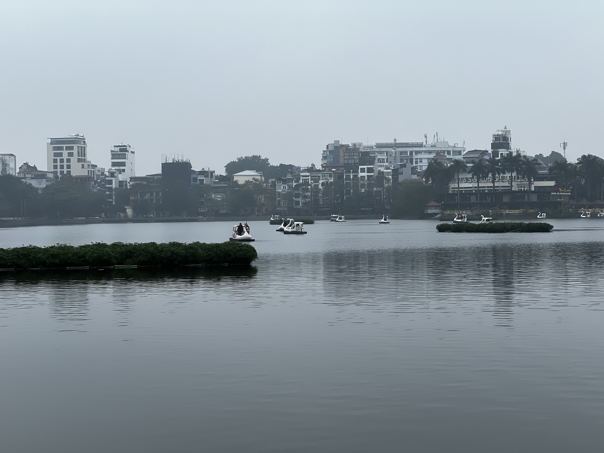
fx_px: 1344
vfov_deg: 19.1
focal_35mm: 77
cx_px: 302
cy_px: 226
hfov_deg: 25.3
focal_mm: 9
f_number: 2.8
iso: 32
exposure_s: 1/401
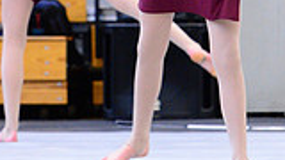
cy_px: -197
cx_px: 240
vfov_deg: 2.9
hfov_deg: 5.2
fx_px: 3121
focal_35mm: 413
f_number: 2.8
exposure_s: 1/320
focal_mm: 140
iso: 6400
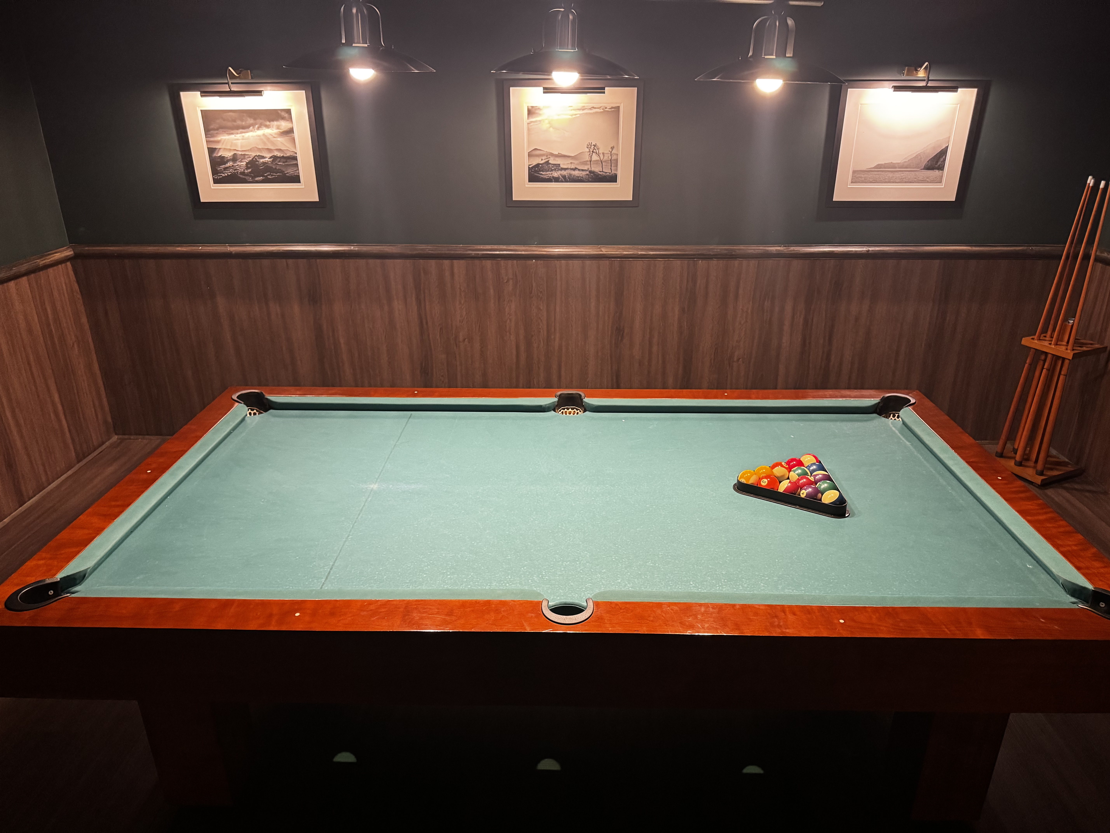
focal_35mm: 24
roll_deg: +0.0
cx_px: 555
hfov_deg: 71.6
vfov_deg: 56.8
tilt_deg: -23.6
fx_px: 770
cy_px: 416
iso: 800
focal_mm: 6.76
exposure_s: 1/50
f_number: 1.78
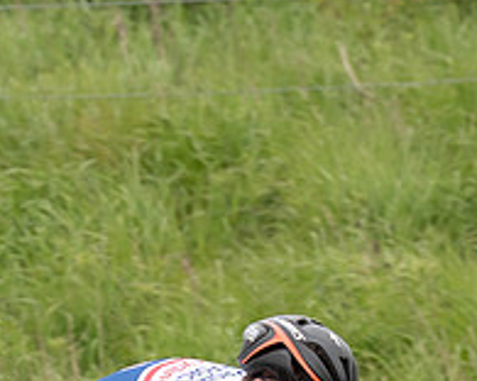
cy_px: 424
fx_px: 16786
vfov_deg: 1.3
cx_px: 220
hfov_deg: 1.6
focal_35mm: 1189
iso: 250
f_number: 4
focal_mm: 154
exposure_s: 1/1000
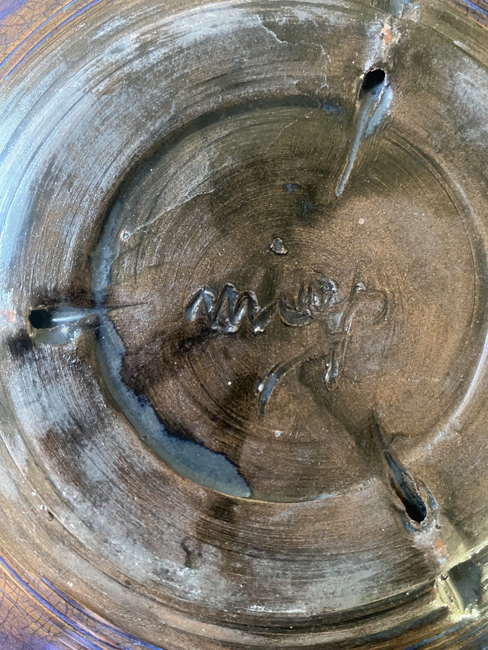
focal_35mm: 25
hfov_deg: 54.9
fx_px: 470
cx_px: 244
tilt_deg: -87.8
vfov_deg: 69.4
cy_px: 325
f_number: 1.8
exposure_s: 1/30
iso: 640
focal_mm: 4.25
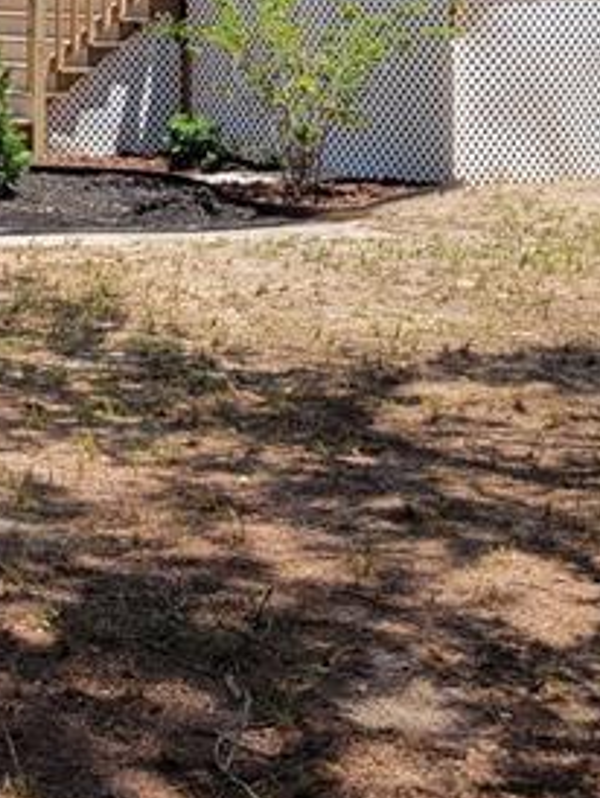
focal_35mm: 97
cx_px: -326
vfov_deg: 19.4
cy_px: -67
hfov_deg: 14.2
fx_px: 2238
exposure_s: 1/1242
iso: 40
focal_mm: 5.4
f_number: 1.8
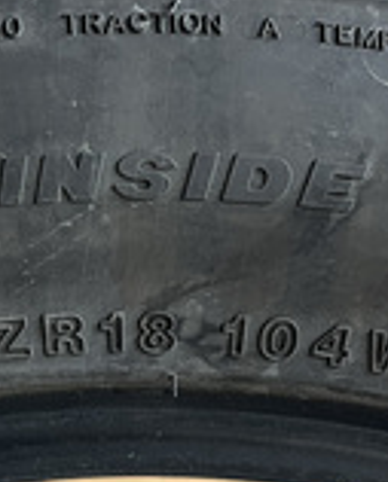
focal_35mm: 77
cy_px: 409
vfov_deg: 24.2
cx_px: 102
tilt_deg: -10.1
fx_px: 1102
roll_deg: +0.0
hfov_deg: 19.8
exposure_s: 1/60
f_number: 1.6
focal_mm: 5.1
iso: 160
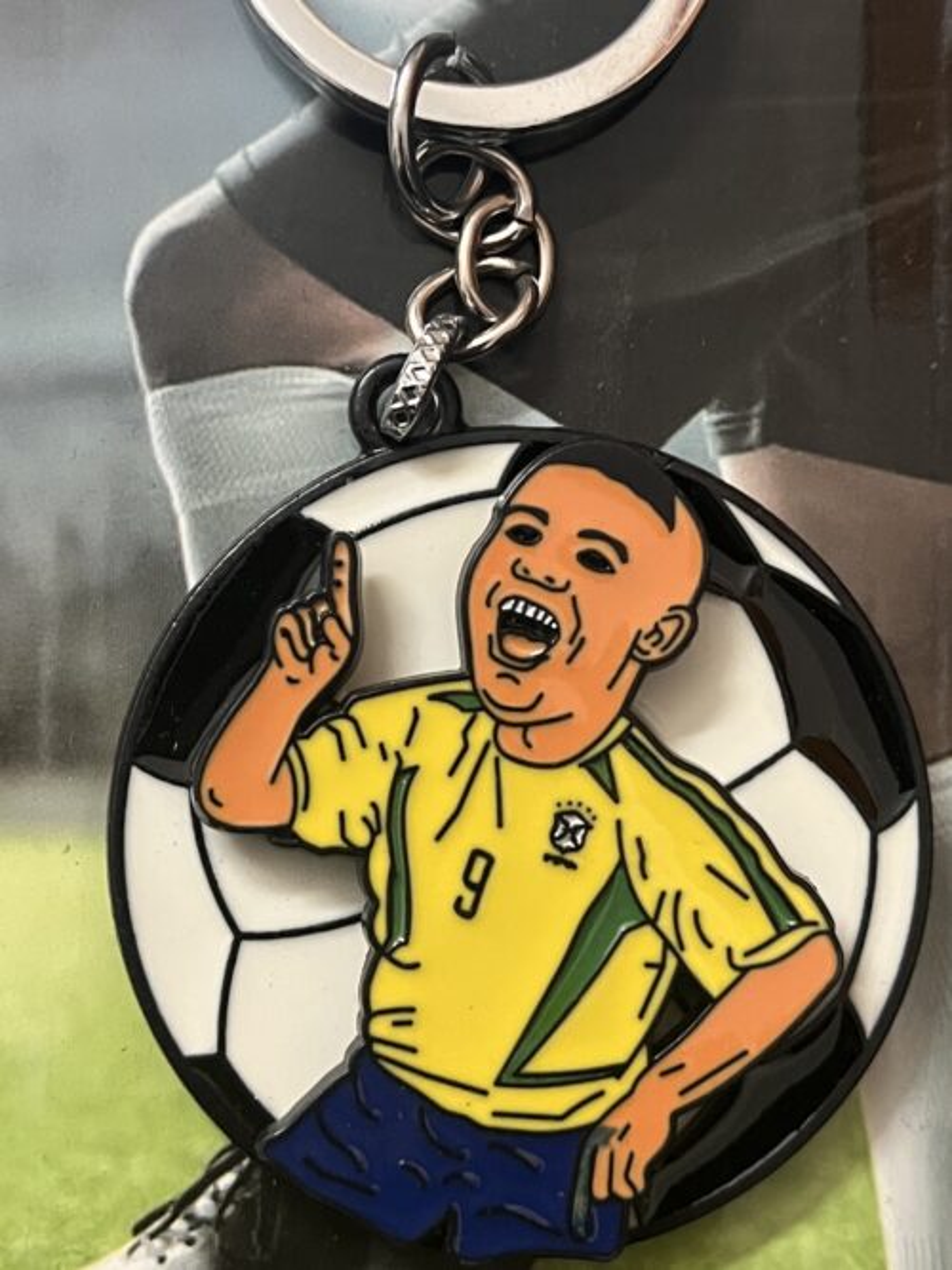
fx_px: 954
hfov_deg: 53.0
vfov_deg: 67.3
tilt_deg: -81.4
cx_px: 476
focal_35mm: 26
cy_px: 635
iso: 500
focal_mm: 5.1
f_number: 1.6
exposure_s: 1/33
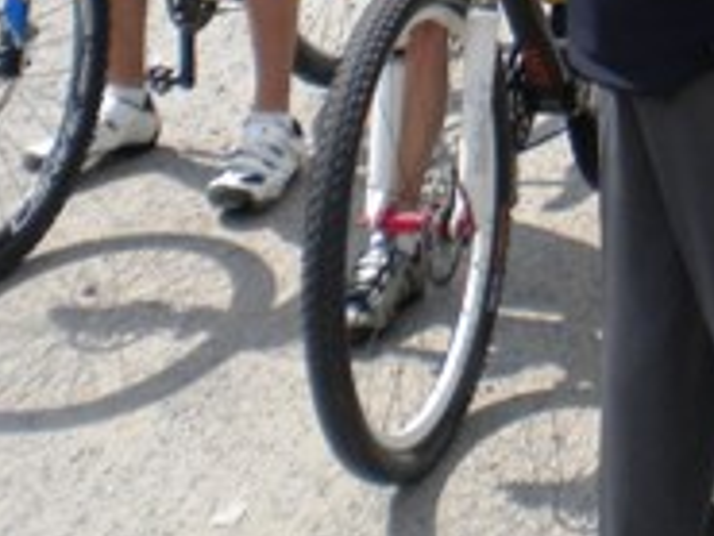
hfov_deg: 15.3
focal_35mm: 121
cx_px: 1003
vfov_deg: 11.8
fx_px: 2497
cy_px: -243
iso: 80
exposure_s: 1/686
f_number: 4.6
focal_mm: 6.3
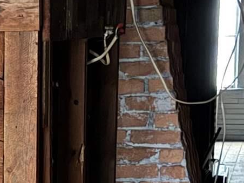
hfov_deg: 11.8
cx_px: -76
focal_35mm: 163
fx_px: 1149
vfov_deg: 9.0
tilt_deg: -8.9
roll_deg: +0.4
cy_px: 210
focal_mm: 6.76
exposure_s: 1/9
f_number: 1.78
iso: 1600
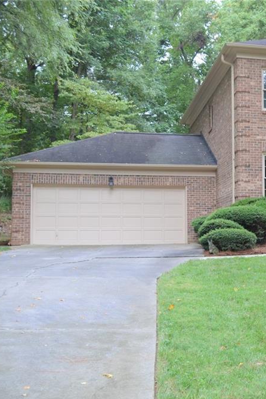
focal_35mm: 55
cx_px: 269
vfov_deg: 36.2
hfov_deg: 23.5
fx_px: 610
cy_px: 201
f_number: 4.5
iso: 400
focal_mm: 24
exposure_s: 1/80
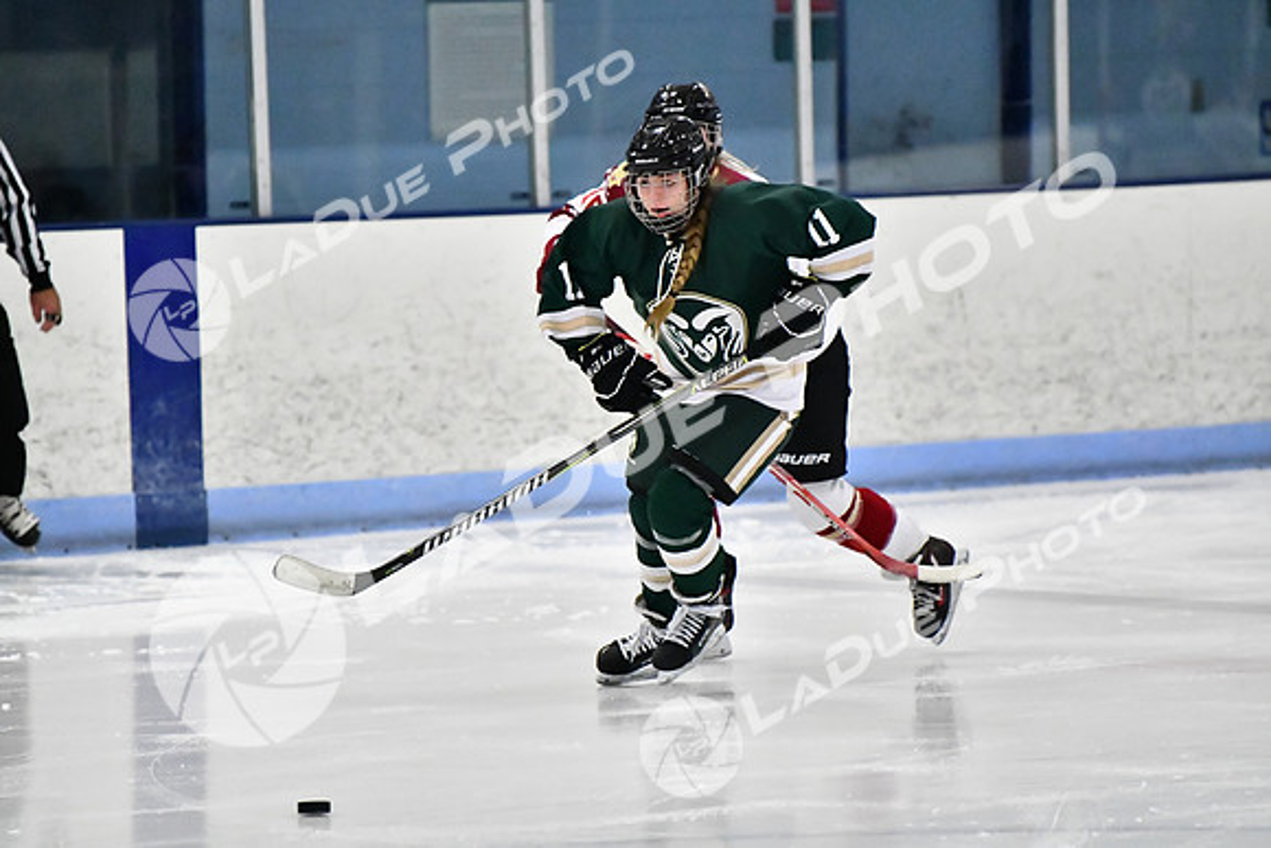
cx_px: 636
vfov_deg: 4.6
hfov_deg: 6.9
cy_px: 424
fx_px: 10594
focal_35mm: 300
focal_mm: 200
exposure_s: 1/1250
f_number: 2.8
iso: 8000
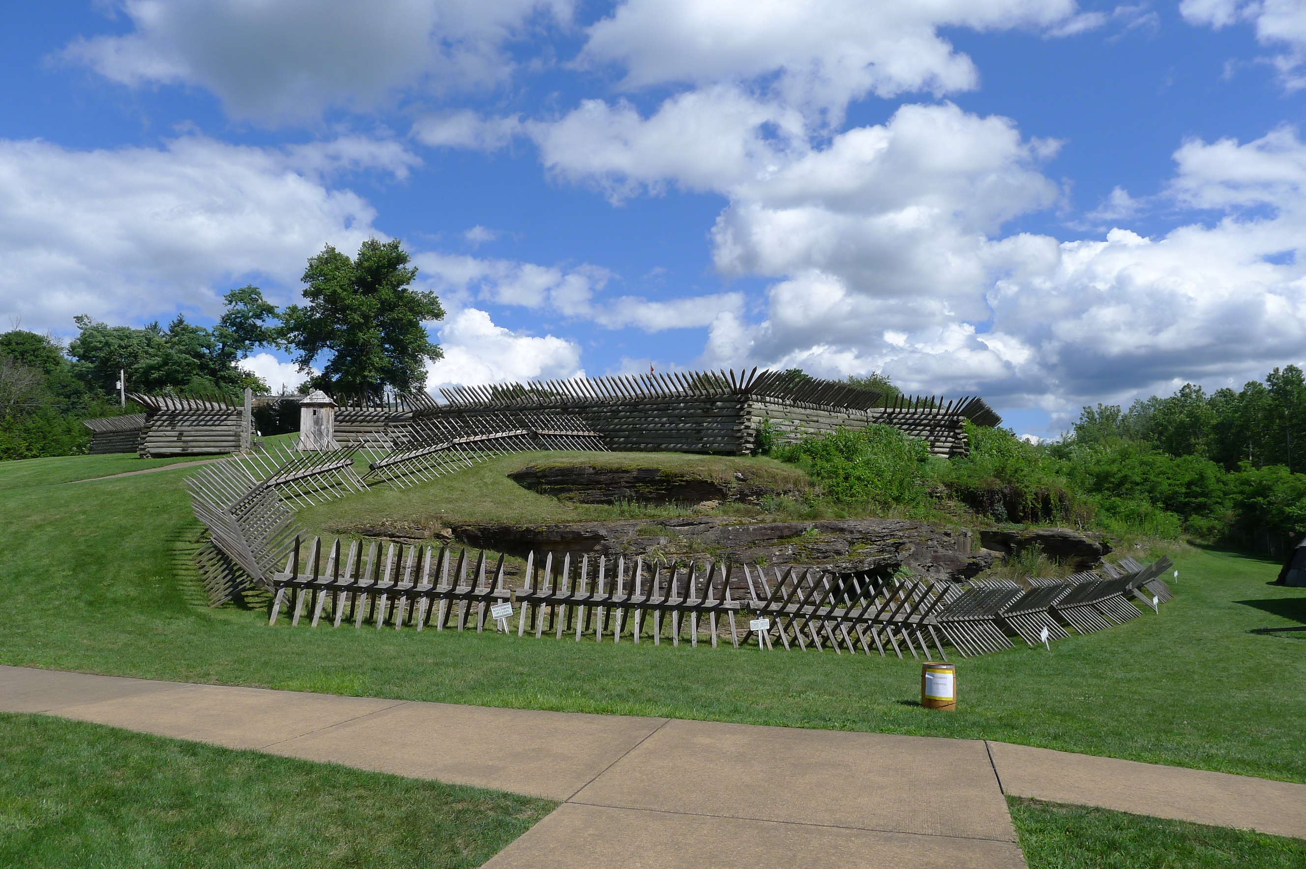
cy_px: 434
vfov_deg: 53.1
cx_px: 653
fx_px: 870
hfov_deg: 73.8
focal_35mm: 24
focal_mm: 5.1
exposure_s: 1/800
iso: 80
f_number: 4
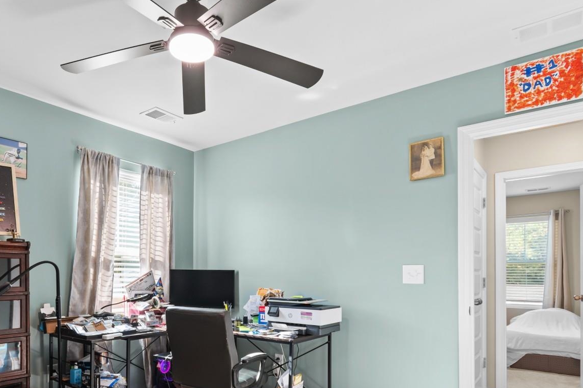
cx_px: 205
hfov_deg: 72.0
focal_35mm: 24
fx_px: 389
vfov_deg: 51.8
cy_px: 269
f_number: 4.8
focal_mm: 11.5
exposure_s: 1/5
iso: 100
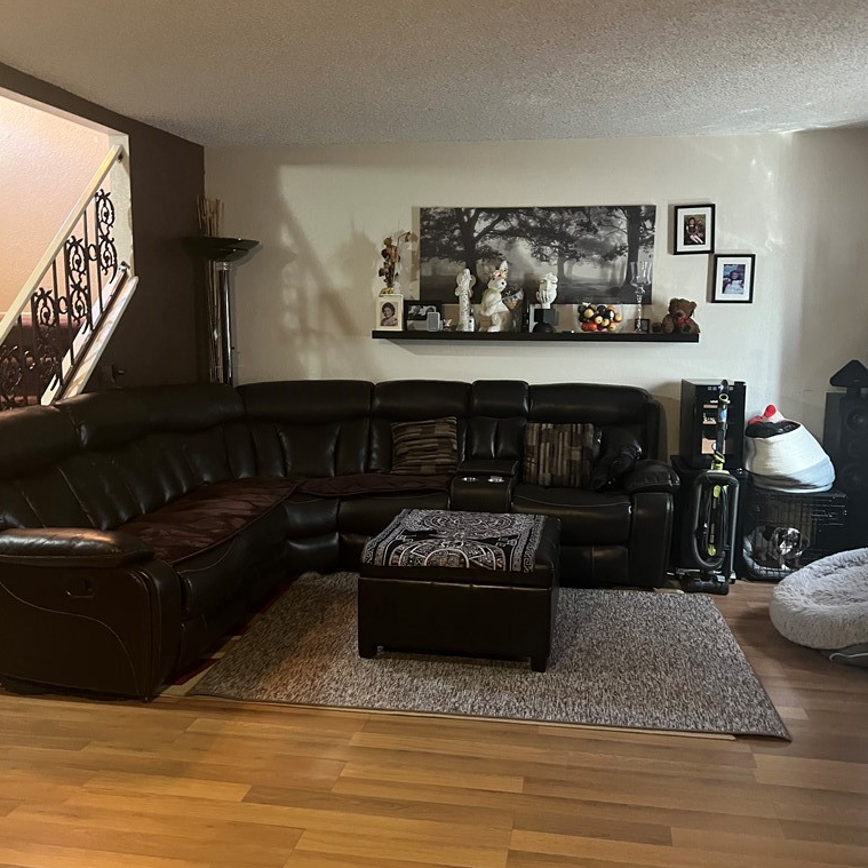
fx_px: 879
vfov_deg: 52.5
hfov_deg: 52.5
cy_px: 440
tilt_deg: -5.1
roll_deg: +0.5
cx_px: 436
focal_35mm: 31
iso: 500
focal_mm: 5.7
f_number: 1.5
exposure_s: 1/30
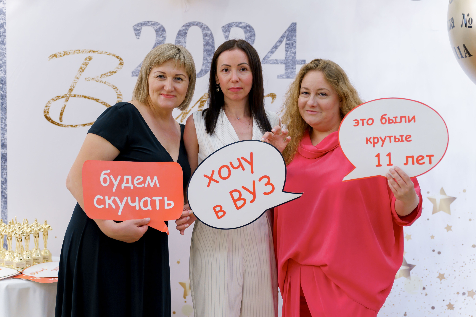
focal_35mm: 69
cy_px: 158
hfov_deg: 29.3
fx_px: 911
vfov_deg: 19.8
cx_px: 238
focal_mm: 67
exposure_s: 1/125
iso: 800
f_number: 2.5
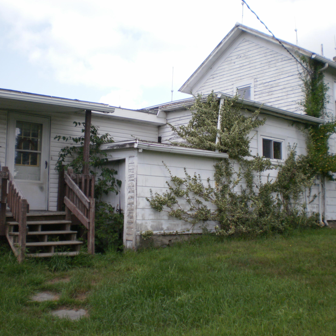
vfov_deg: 39.2
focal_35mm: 43
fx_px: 472
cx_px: 196
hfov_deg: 39.1
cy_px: 166
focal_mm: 6.3
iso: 100
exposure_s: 1/500
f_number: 3.1
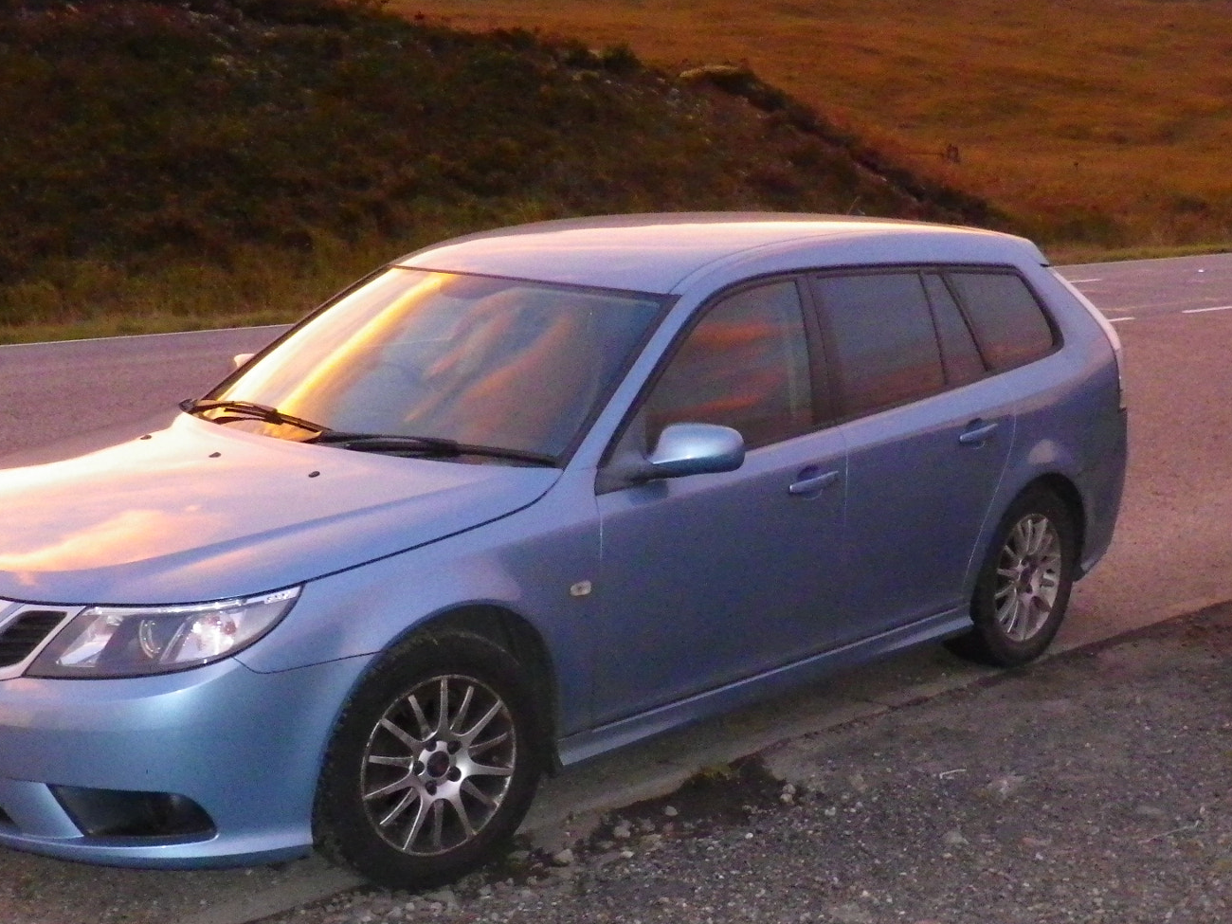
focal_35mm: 52
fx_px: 1851
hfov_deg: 36.8
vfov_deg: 28.0
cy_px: 530
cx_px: 585
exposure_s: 1/50
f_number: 3.8
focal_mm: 6
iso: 800
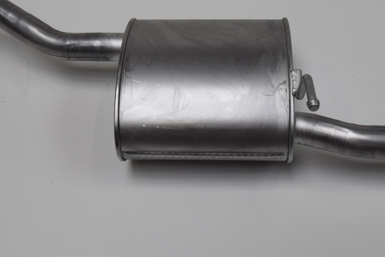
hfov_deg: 36.4
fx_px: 586
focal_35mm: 55
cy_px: 104
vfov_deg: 24.7
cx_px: 205
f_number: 5.6
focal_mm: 23
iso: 400
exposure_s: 1/125
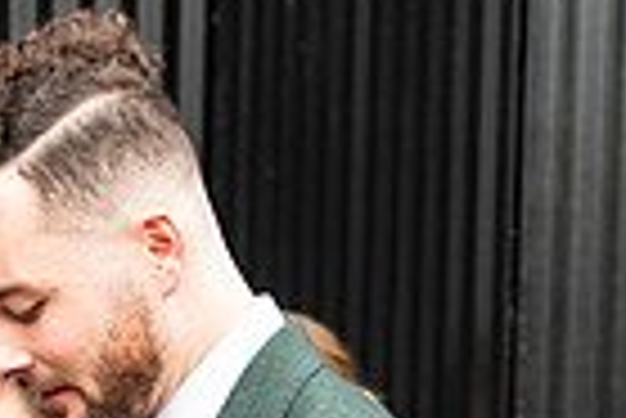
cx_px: -180
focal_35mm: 146
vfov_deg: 9.1
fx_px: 2541
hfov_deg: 13.5
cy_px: 694
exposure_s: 1/200
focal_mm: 35
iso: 160
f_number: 3.5
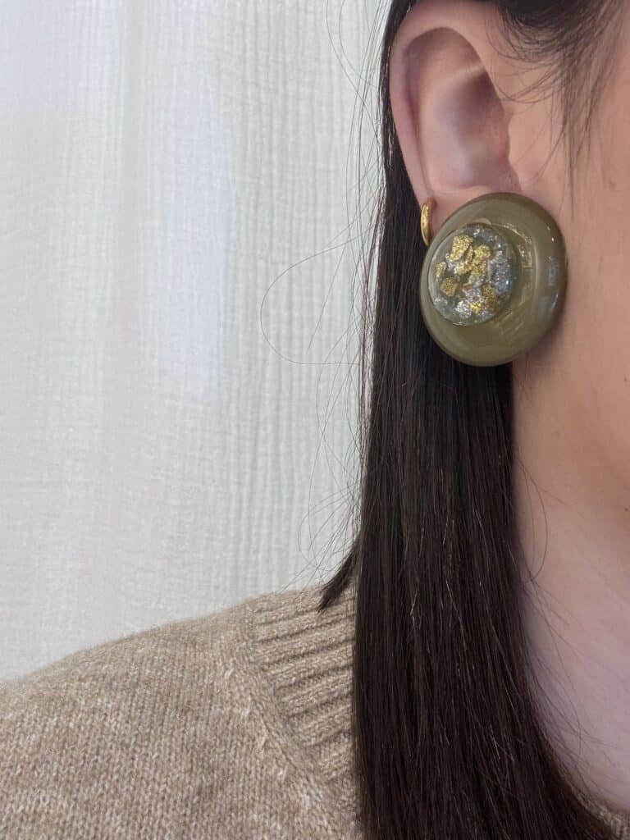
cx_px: 315
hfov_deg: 46.8
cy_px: 420
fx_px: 728
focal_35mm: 30
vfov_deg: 60.0
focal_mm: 2.69
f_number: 1.9
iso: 50
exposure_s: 1/50
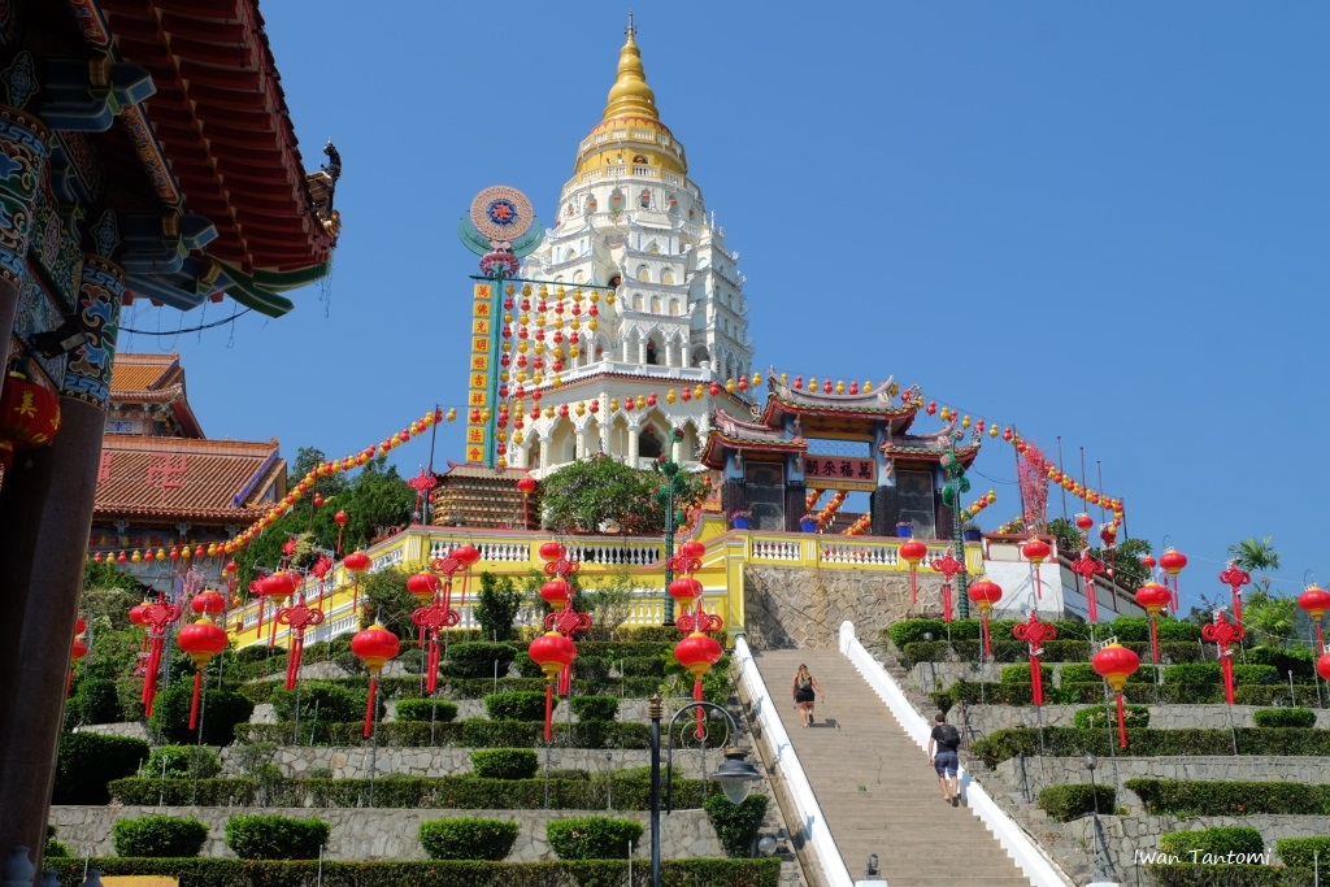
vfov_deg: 33.4
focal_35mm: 40
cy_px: 444
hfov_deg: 48.5
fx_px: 1478
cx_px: 665
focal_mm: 26.9
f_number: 9
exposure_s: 1/350
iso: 200
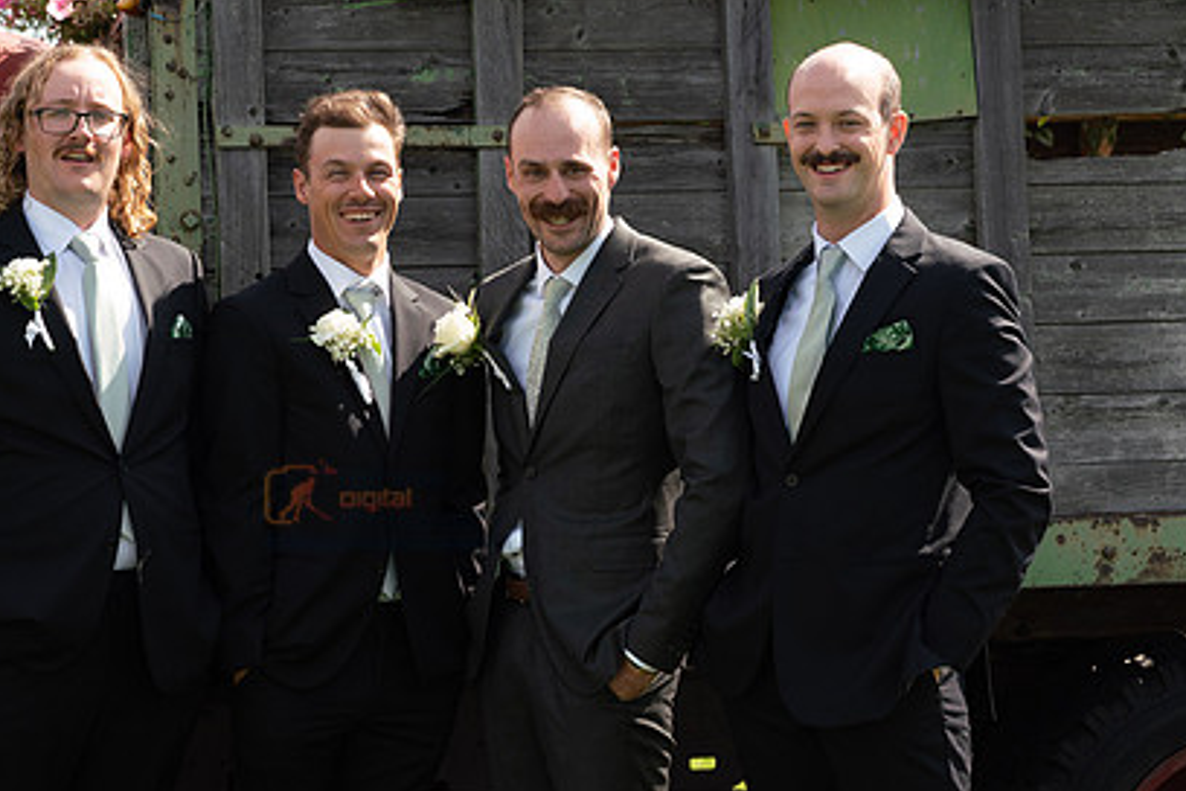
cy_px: 505
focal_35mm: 98
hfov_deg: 20.7
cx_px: 390
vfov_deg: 13.9
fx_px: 3228
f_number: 4.5
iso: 400
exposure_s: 1/1000
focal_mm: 69
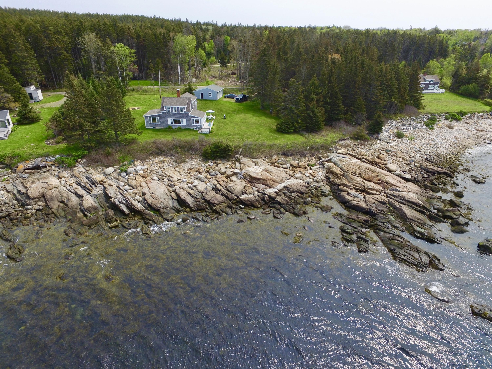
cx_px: 246
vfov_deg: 66.0
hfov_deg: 81.7
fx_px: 284
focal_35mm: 20
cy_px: 184
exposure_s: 1/847
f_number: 2.8
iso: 100
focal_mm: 3.61
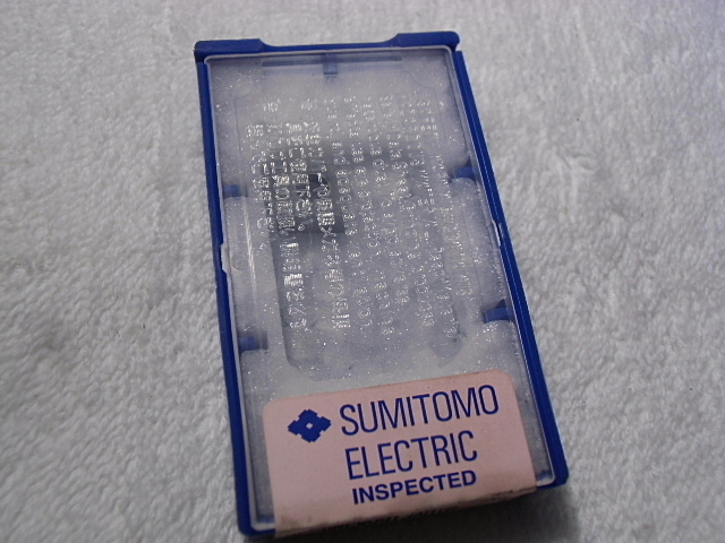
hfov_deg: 49.0
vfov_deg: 37.7
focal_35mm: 38
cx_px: 362
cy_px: 272
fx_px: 796
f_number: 3.9
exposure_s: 1/100
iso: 200
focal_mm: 6.67
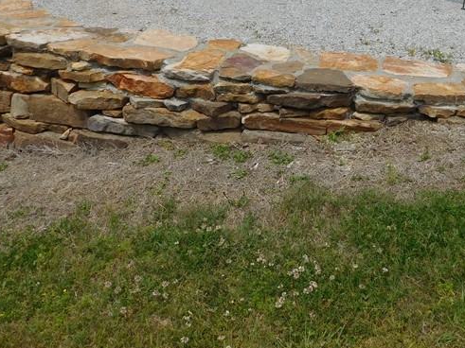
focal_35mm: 48
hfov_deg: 39.2
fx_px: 645
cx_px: 310
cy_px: 75
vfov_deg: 29.6
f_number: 6
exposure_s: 1/640
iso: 125
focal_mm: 4
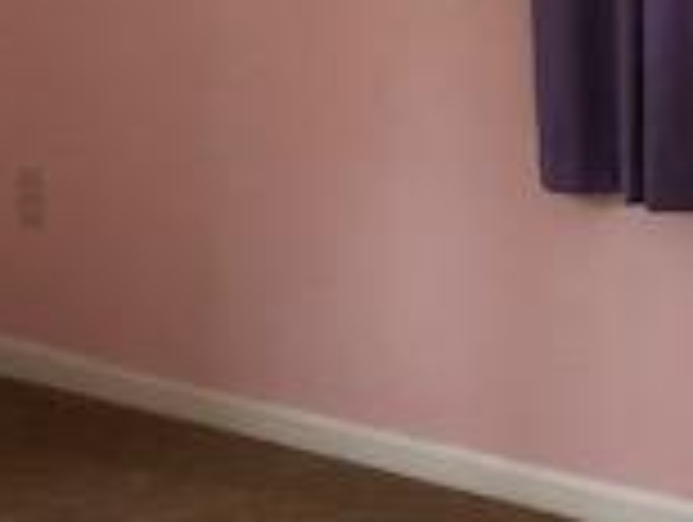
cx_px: 266
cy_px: -198
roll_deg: +0.2
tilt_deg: -2.2
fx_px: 2326
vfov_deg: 12.3
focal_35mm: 116
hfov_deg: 16.9
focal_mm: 3.99
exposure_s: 1/15
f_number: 1.8
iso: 100
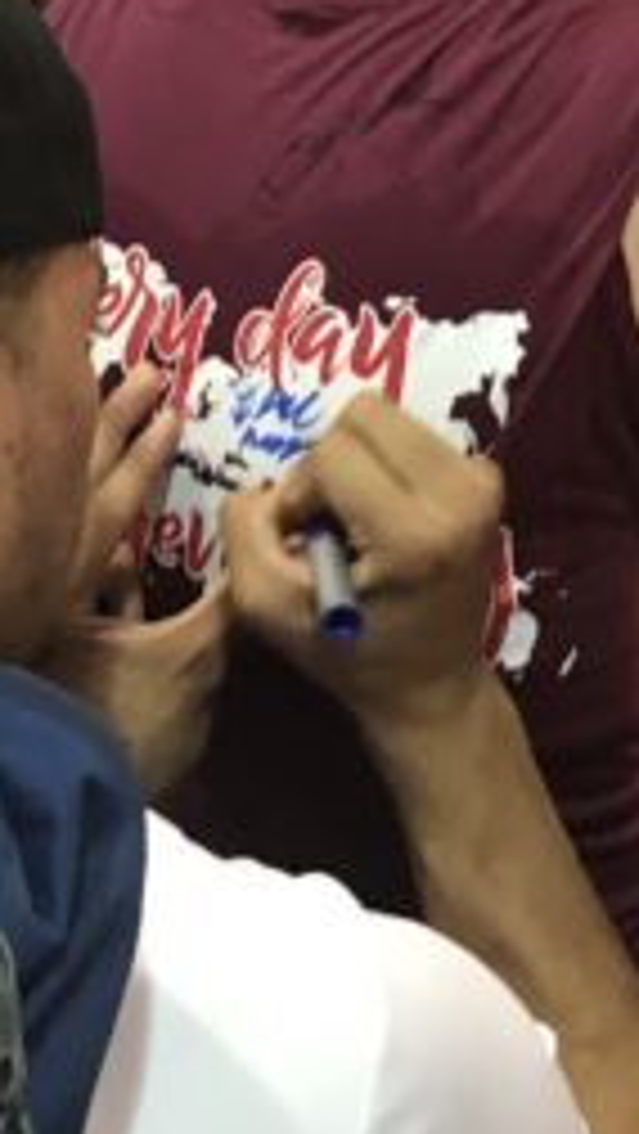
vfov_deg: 17.1
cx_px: 140
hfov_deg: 9.8
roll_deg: +10.6
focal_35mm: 124
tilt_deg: -27.5
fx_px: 3730
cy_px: 135
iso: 100
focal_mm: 3.99
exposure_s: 1/17
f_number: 1.8
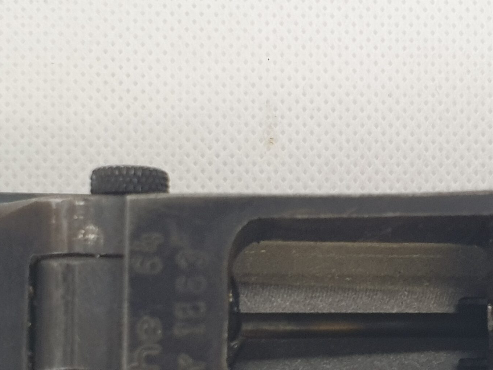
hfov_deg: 38.0
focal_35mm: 49
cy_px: 317
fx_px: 698
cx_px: 363
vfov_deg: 28.8
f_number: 2.4
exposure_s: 1/100
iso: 160
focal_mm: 4.3
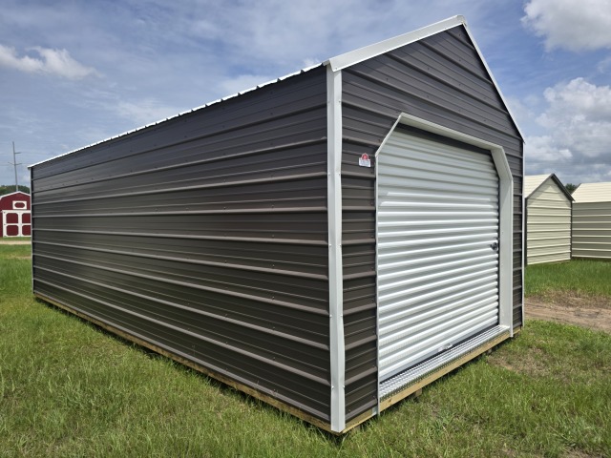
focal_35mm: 23
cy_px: 229
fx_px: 406
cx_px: 306
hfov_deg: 73.9
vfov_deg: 58.9
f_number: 1.7
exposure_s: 1/7944
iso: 80
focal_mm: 6.3
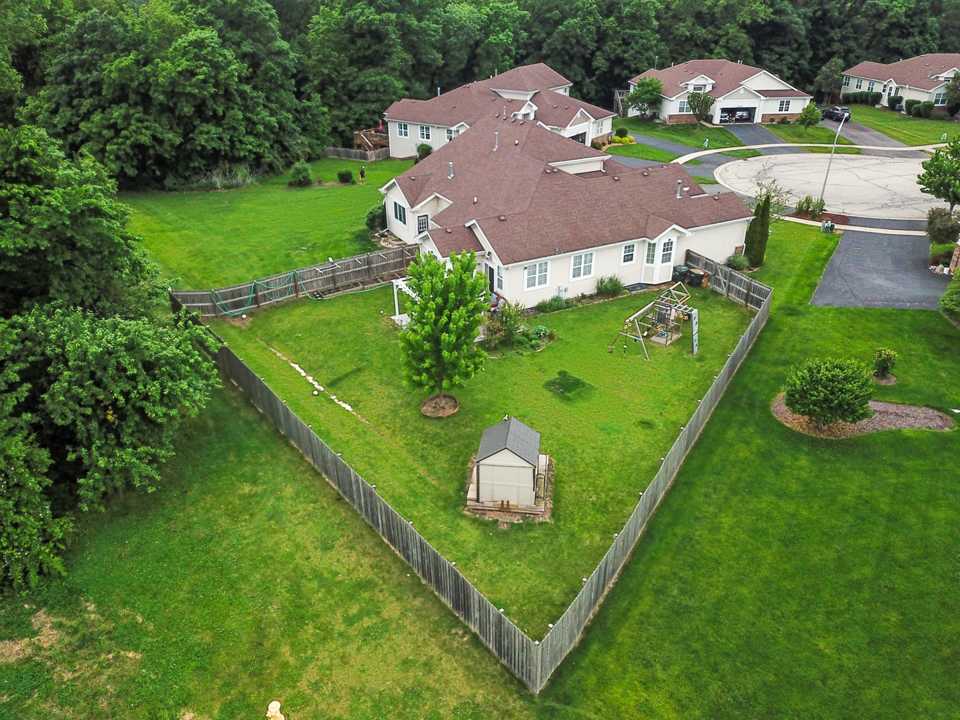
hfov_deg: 67.3
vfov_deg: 53.1
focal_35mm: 26
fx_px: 721
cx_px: 480
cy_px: 360
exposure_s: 1/1000
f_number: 2.2
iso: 200
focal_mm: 4.73
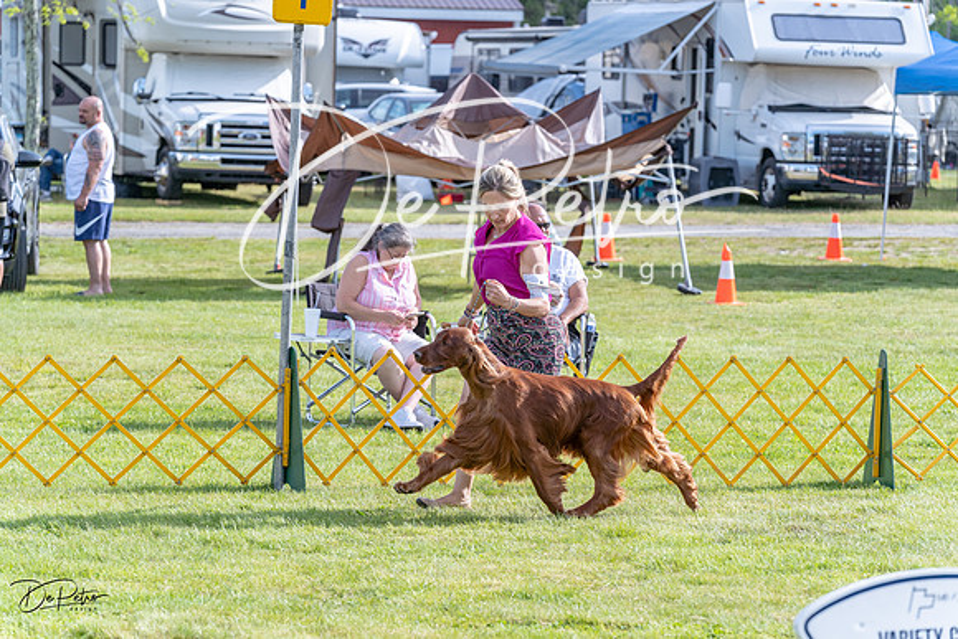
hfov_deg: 14.2
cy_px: 320
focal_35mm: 144
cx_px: 479
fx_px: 3833
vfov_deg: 9.5
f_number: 5.6
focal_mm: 144
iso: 400
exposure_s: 1/1250
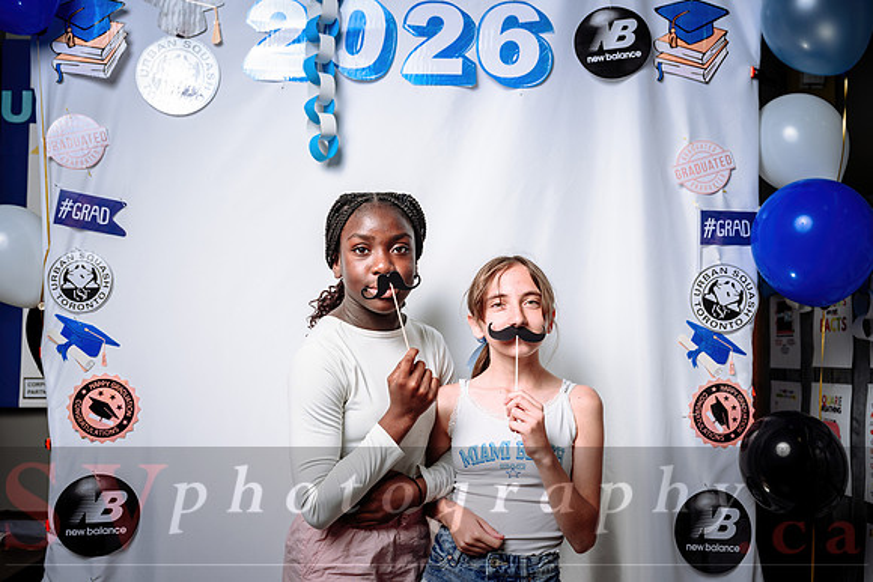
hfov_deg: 55.1
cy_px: 291
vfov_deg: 38.4
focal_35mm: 34
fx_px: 837
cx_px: 436
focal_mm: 34.5
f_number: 4.5
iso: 80
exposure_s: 1/200
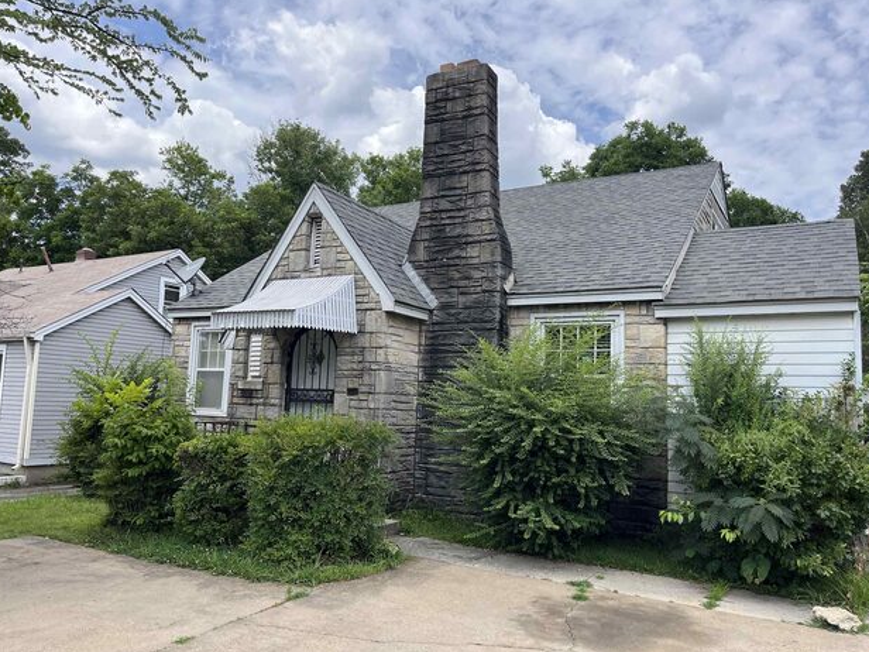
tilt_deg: +6.6
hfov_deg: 65.3
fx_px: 678
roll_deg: -1.5
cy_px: 330
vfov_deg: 51.4
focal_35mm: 27
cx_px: 439
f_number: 1.6
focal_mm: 5.1
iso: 50
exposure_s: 1/2410
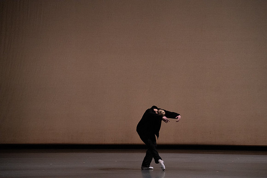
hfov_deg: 11.3
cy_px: 89
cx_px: 134
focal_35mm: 182
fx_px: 1350
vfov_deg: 7.5
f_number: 6.3
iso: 12800
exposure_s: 1/500
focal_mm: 182
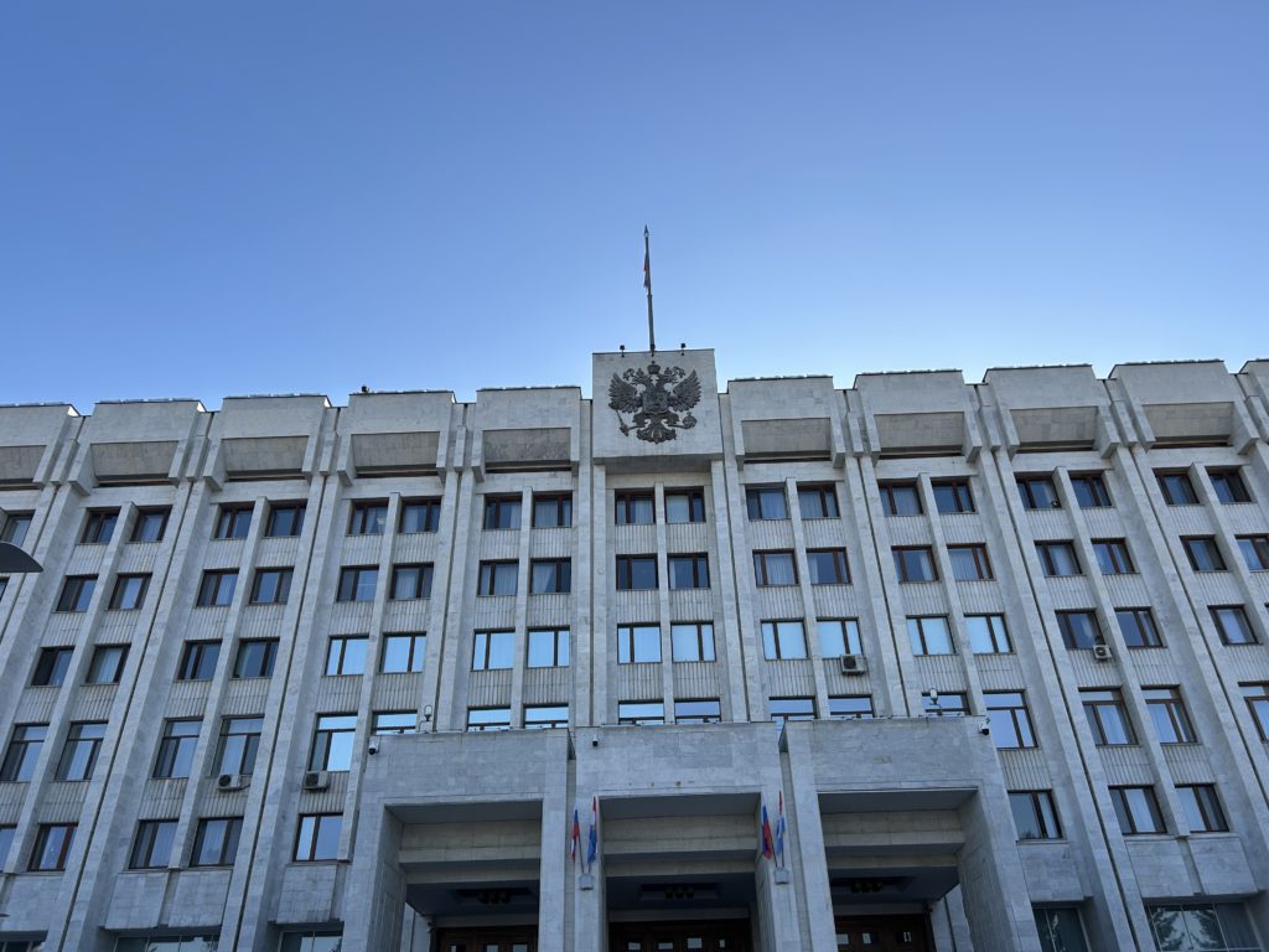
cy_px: 476
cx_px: 634
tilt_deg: +34.3
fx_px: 953
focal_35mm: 26
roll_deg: +2.0
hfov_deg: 67.3
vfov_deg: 53.1
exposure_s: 1/2915
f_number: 1.5
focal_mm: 5.7
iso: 50
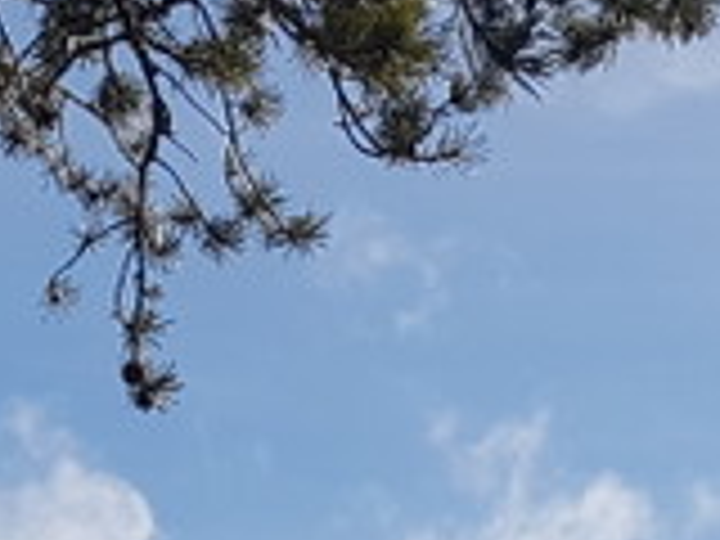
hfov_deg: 12.6
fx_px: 3245
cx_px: 621
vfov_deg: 8.2
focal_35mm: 156
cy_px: 1584
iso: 40
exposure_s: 1/3040
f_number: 1.7
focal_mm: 4.2
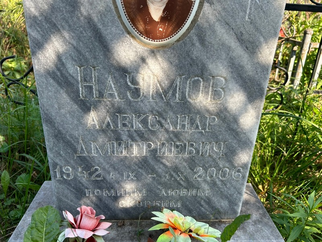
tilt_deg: -27.6
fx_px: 242
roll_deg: -2.7
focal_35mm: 26
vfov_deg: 53.1
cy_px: 121
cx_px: 161
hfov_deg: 67.3
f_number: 1.5
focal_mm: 5.7
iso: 50
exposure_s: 1/506
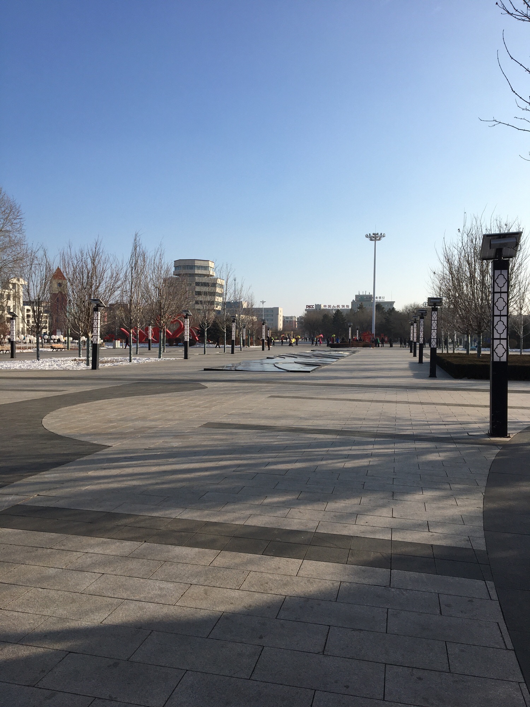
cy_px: 354
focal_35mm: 29
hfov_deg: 48.2
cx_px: 265
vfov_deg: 61.7
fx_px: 592
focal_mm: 4.15
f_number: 2.2
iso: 25
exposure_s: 1/1876
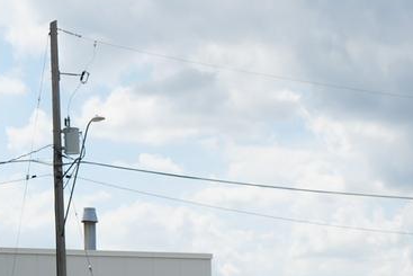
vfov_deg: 12.0
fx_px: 1239
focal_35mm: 108
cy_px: 436
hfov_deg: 18.9
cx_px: 273
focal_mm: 31
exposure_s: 1/800
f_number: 5
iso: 100
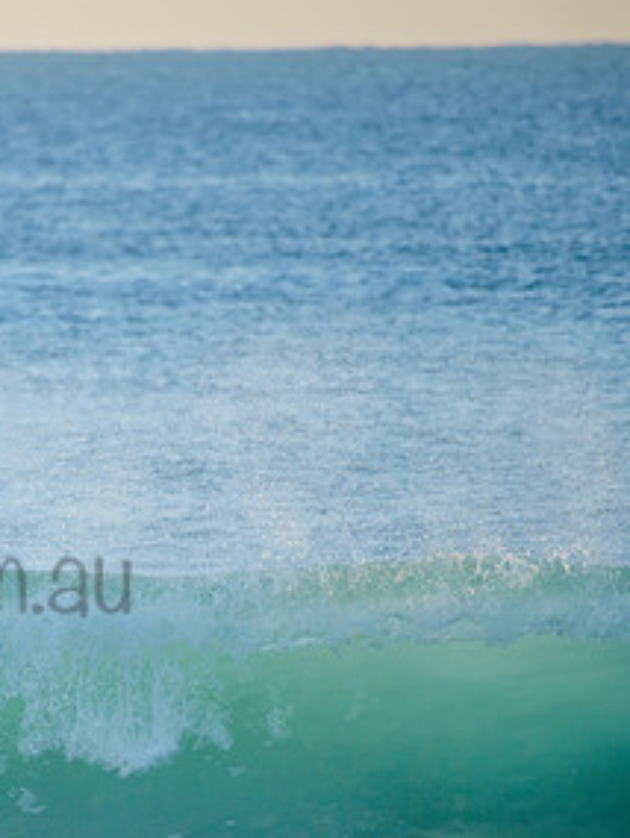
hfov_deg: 1.5
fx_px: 23739
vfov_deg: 2.0
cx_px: -180
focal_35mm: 979
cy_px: 545
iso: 400
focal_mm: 500
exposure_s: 1/1250
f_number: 5.6
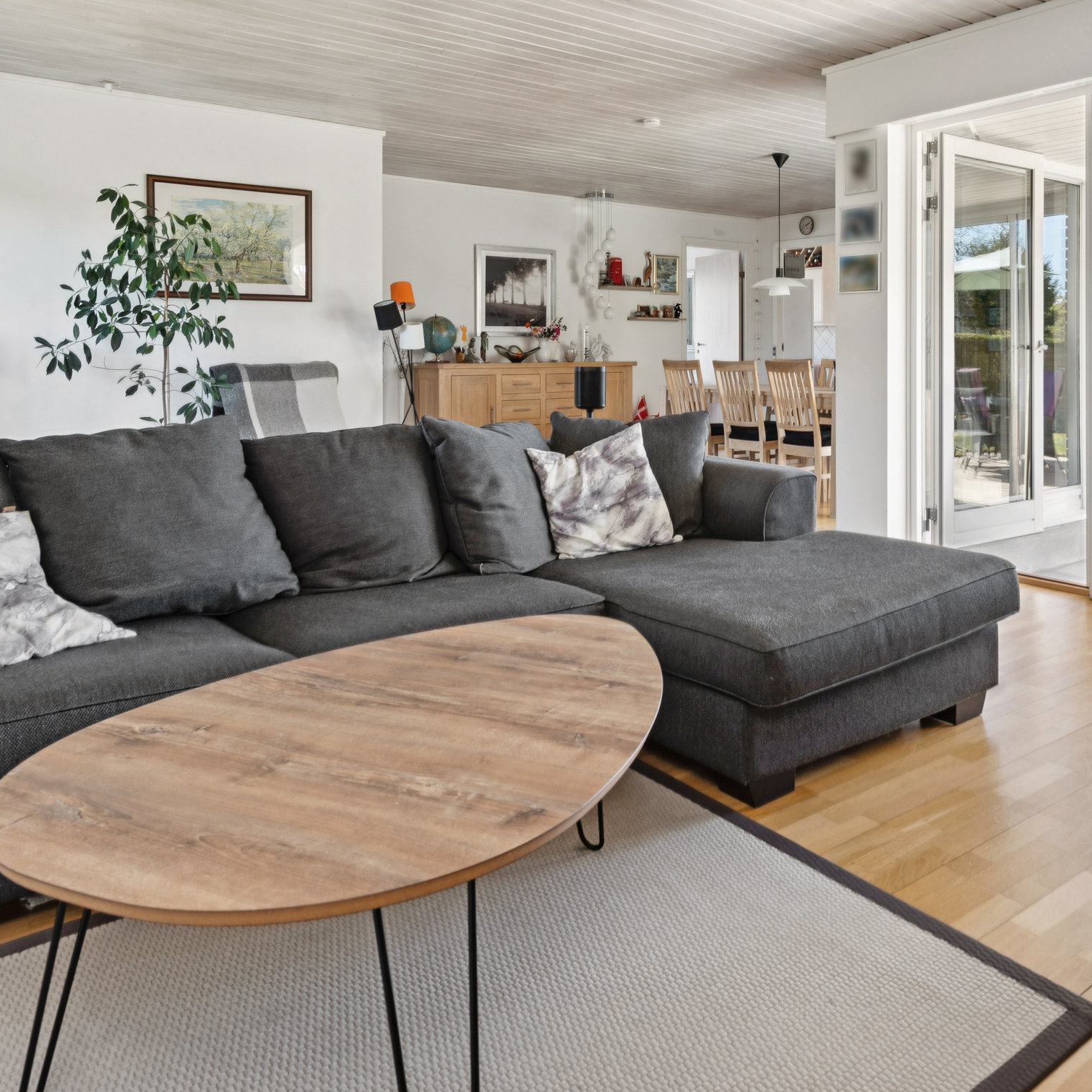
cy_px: 385
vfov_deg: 58.0
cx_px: 701
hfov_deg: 58.1
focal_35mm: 27
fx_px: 964
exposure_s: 1/8
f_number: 10
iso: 200
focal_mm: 16
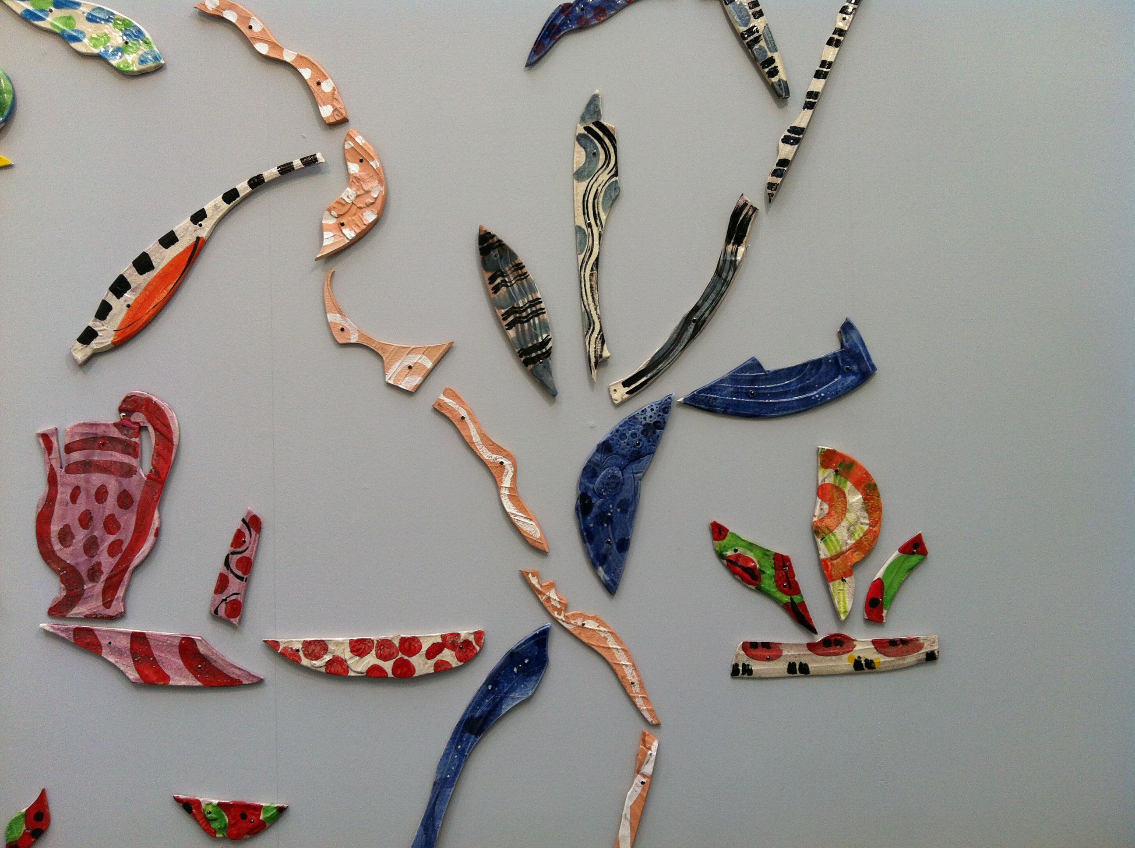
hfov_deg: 52.7
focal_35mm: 35
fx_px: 1146
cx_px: 568
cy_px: 424
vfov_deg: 40.6
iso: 80
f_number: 2.8
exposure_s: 1/144
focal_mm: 3.85
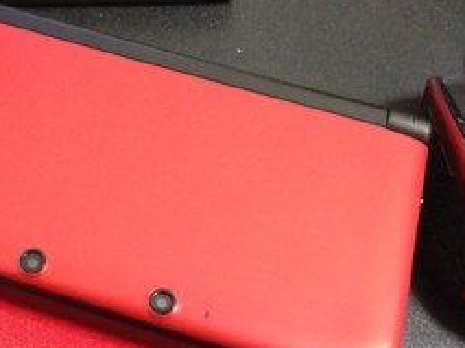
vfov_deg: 24.8
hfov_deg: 32.1
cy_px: 212
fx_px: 793
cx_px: 116
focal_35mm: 59
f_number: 2.4
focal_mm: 4.13
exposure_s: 1/15
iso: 400
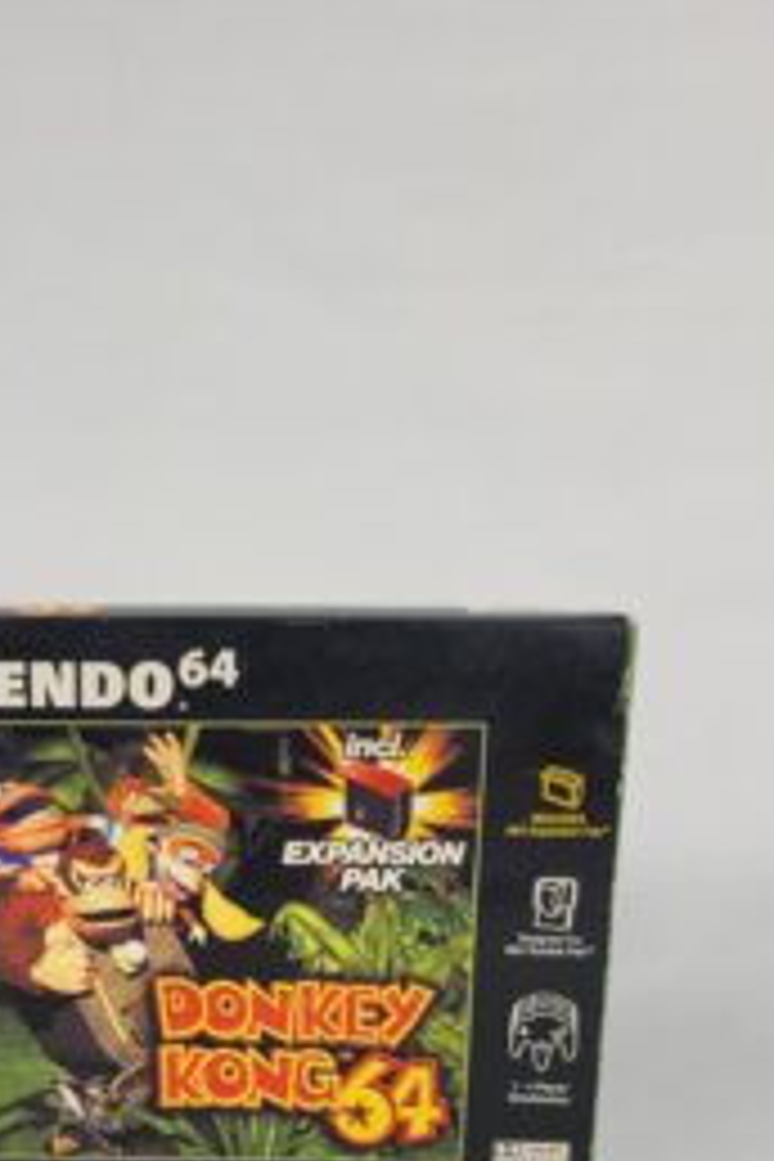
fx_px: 1354
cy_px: 882
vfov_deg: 44.7
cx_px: 135
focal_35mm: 42
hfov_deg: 31.0
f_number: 1.8
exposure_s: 1/249
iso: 40
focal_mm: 5.4
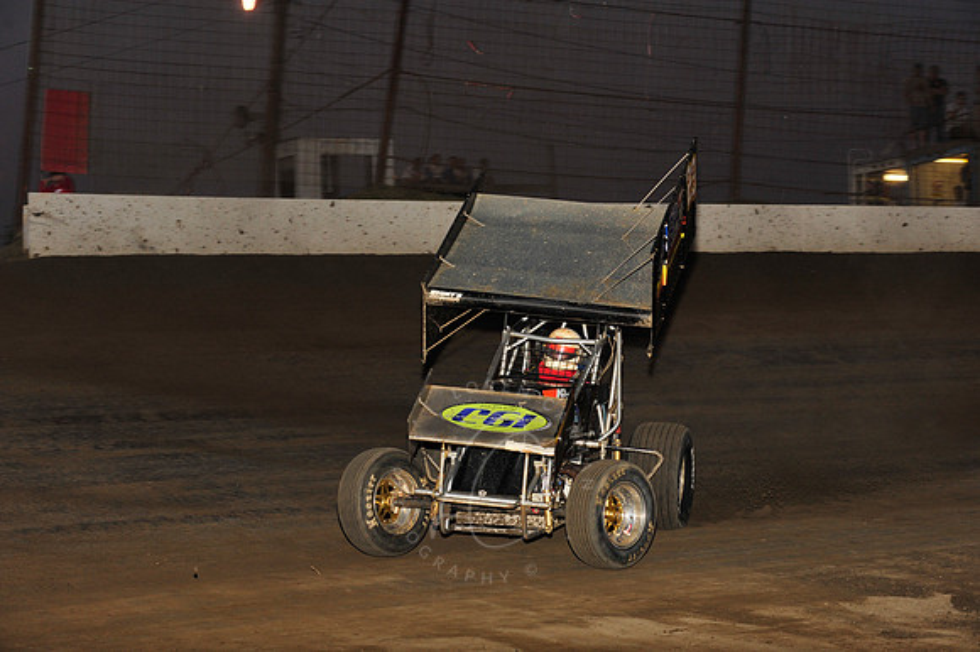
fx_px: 2857
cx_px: 490
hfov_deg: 19.5
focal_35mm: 105
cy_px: 326
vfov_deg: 13.0
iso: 1000
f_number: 7.1
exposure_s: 1/320
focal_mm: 105
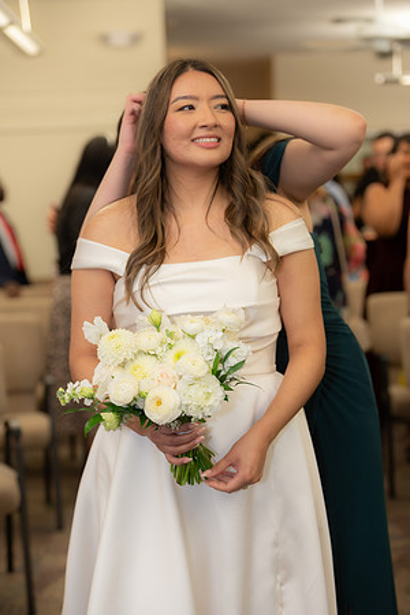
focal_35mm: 70
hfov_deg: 19.5
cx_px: 205
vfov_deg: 28.8
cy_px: 308
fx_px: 1196
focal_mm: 70
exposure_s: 1/80
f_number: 3.2
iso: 400
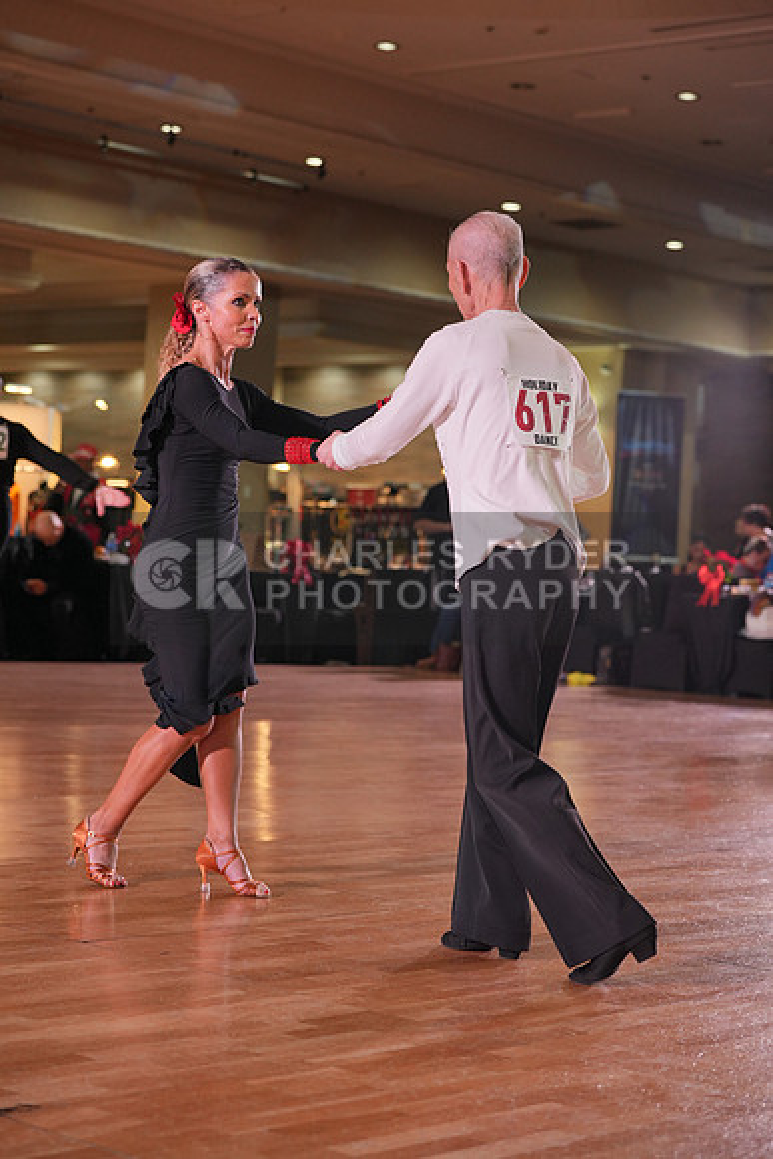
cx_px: 386
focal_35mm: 70
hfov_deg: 19.5
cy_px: 580
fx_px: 2253
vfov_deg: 28.8
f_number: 4
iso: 1250
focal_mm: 70
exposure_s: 1/400
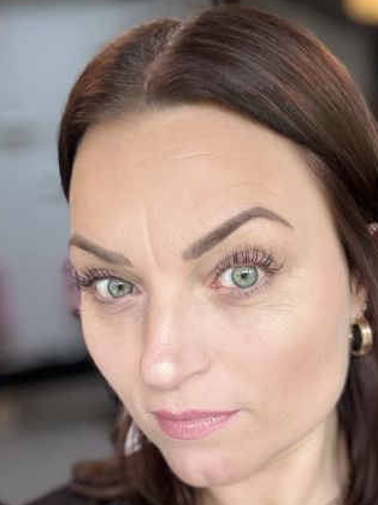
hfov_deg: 33.4
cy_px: 358
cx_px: 241
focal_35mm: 43
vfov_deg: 42.9
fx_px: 626
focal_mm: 2.69
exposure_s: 1/60
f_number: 1.9
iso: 200
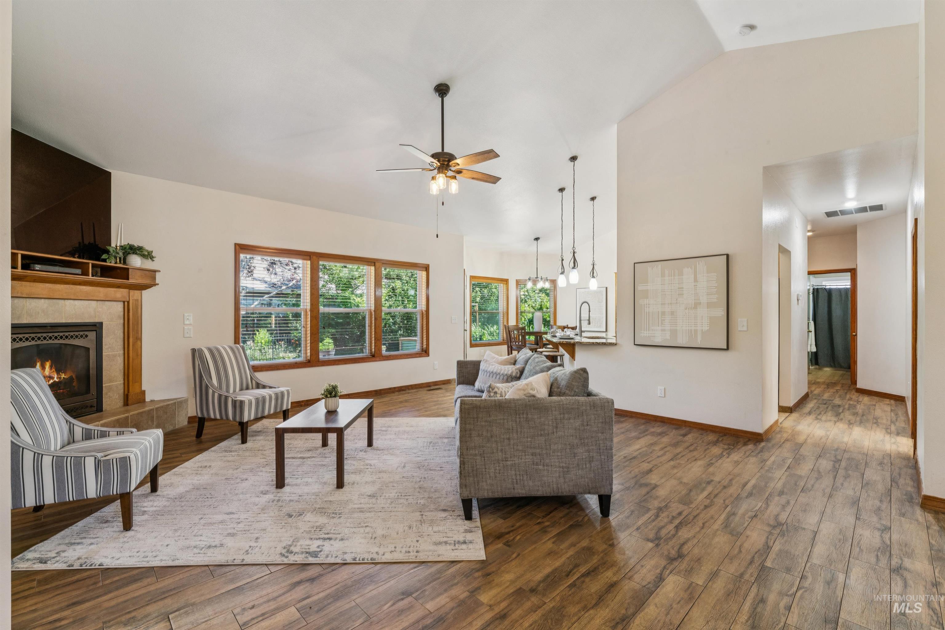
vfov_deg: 74.8
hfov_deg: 97.8
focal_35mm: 16
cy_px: 315
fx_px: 412
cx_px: 472
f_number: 13
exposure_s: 1/5
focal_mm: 15.7
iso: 400
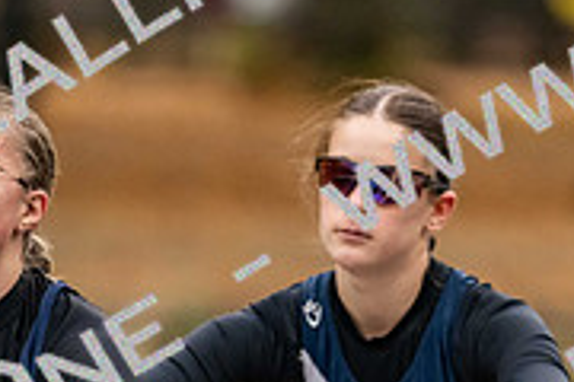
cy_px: 285
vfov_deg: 1.1
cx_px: 89
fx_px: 20503
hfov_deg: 1.6
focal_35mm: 1286
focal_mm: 400
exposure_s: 1/2500
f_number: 4.5
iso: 3600
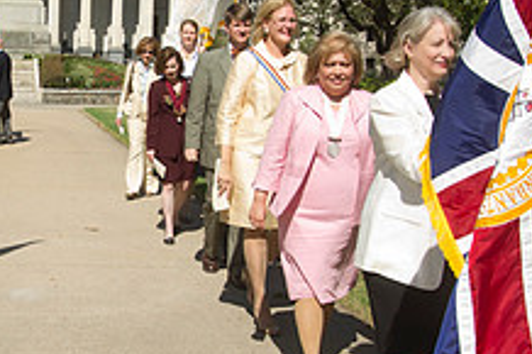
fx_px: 945
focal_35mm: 64
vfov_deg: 21.2
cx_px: 73
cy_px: 154
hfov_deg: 30.3
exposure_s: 1/320
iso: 200
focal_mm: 24
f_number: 8
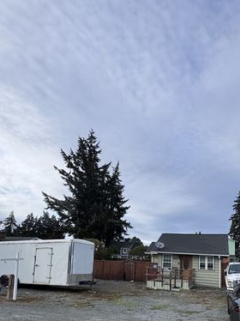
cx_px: 136
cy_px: 224
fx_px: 231
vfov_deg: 66.7
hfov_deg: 54.6
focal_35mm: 25
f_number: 2.2
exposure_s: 1/1160
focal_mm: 2.22
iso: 50
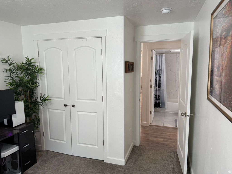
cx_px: 116
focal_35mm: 24
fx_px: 161
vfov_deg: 56.8
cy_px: 87
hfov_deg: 71.6
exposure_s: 1/120
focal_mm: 6.76
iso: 125
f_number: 1.78
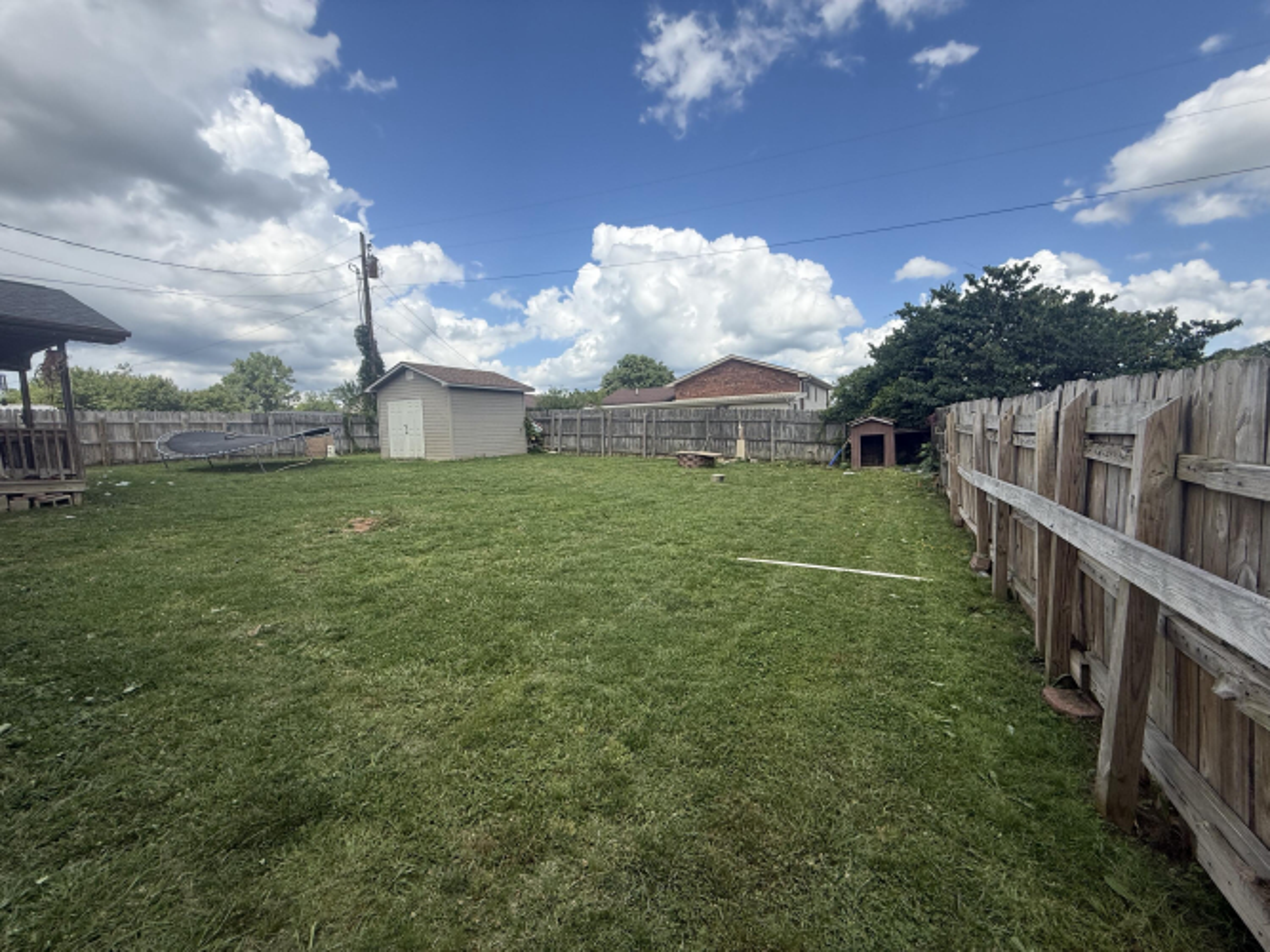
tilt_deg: -3.7
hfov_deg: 102.1
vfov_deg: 85.7
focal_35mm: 14
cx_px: 635
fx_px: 514
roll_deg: +1.7
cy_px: 476
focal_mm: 2.22
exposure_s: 1/1745
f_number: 2.2
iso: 50
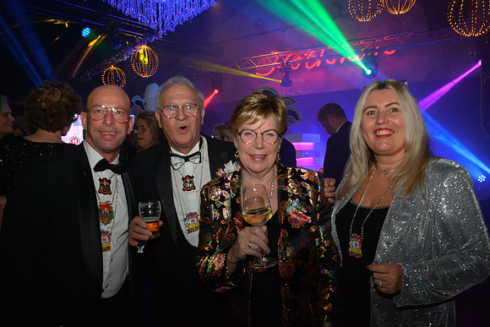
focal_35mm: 33
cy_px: 164
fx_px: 449
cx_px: 245
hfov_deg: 57.2
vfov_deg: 40.0
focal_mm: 22
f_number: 5.6
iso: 640
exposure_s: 1/160
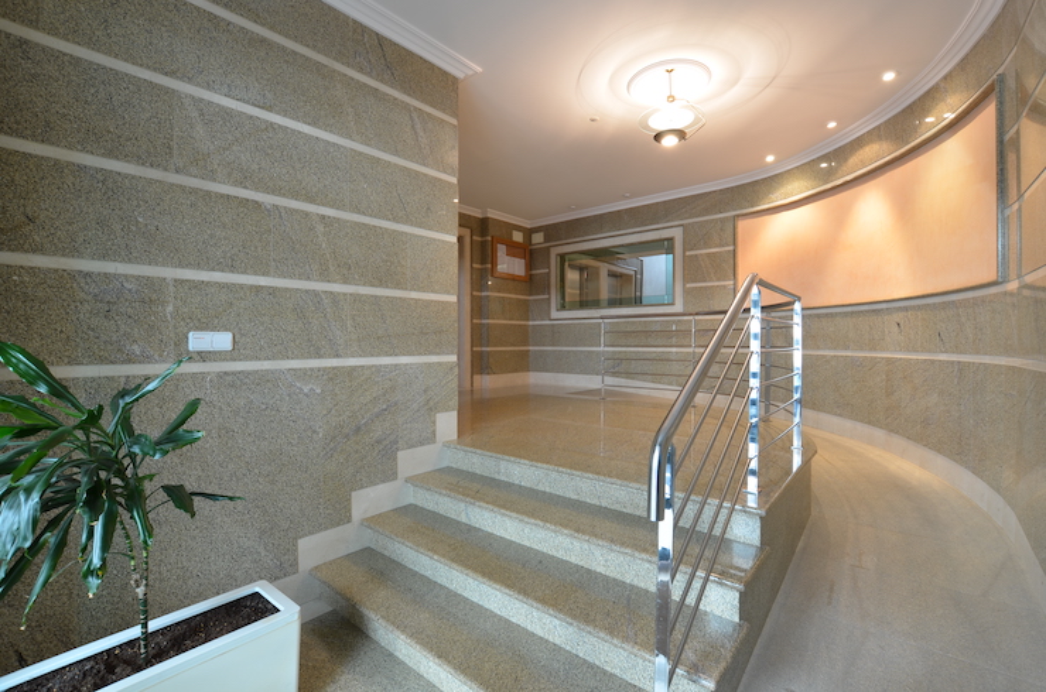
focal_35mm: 15
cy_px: 346
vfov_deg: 77.1
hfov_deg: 100.5
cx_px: 523
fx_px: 435
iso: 100
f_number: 8
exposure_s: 1/1.3
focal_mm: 10
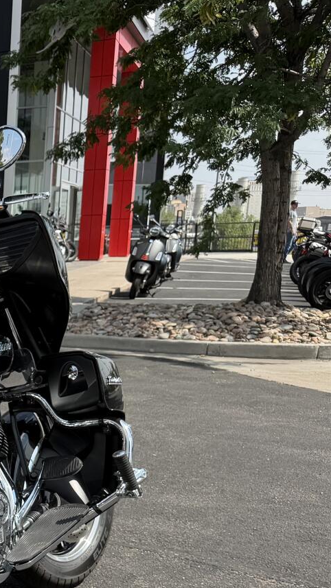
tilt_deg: -13.7
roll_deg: +3.0
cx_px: -256
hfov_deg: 16.6
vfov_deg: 33.0
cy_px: 502
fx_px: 952
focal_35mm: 61
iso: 80
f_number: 1.78
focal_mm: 6.76
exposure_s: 1/2445
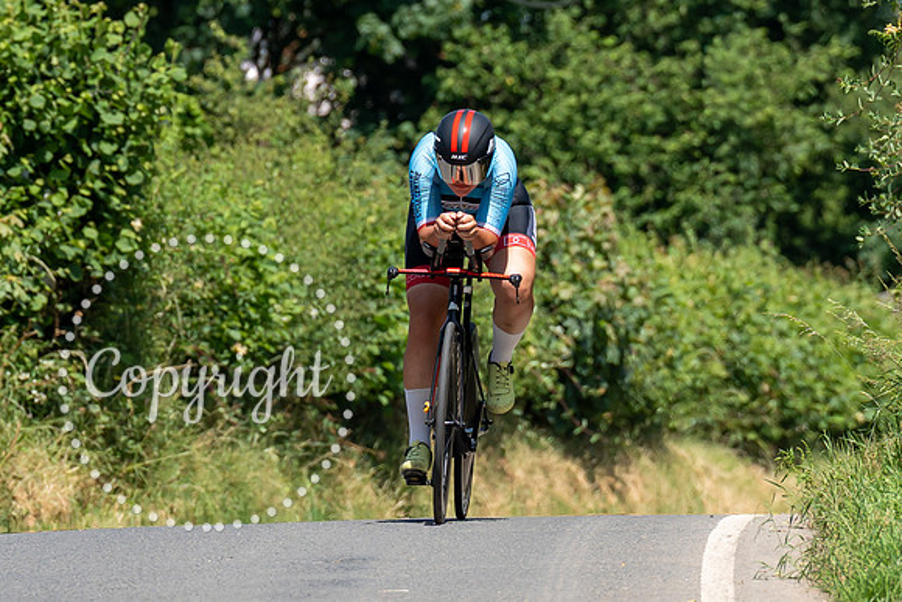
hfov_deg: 3.6
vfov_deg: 2.4
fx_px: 14473
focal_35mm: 578
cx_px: 480
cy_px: 360
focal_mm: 200
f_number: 5
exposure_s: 1/1000
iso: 250
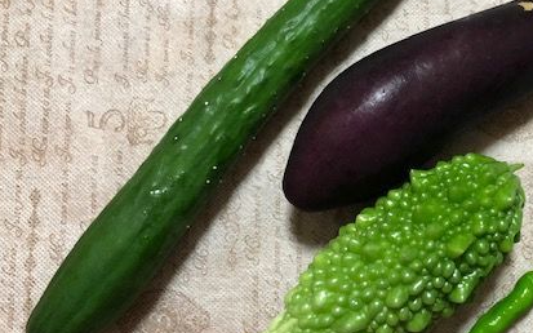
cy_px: 195
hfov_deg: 42.5
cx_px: 381
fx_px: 668
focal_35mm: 46
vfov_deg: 27.9
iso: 100
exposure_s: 1/15
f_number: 1.8
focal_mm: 3.99
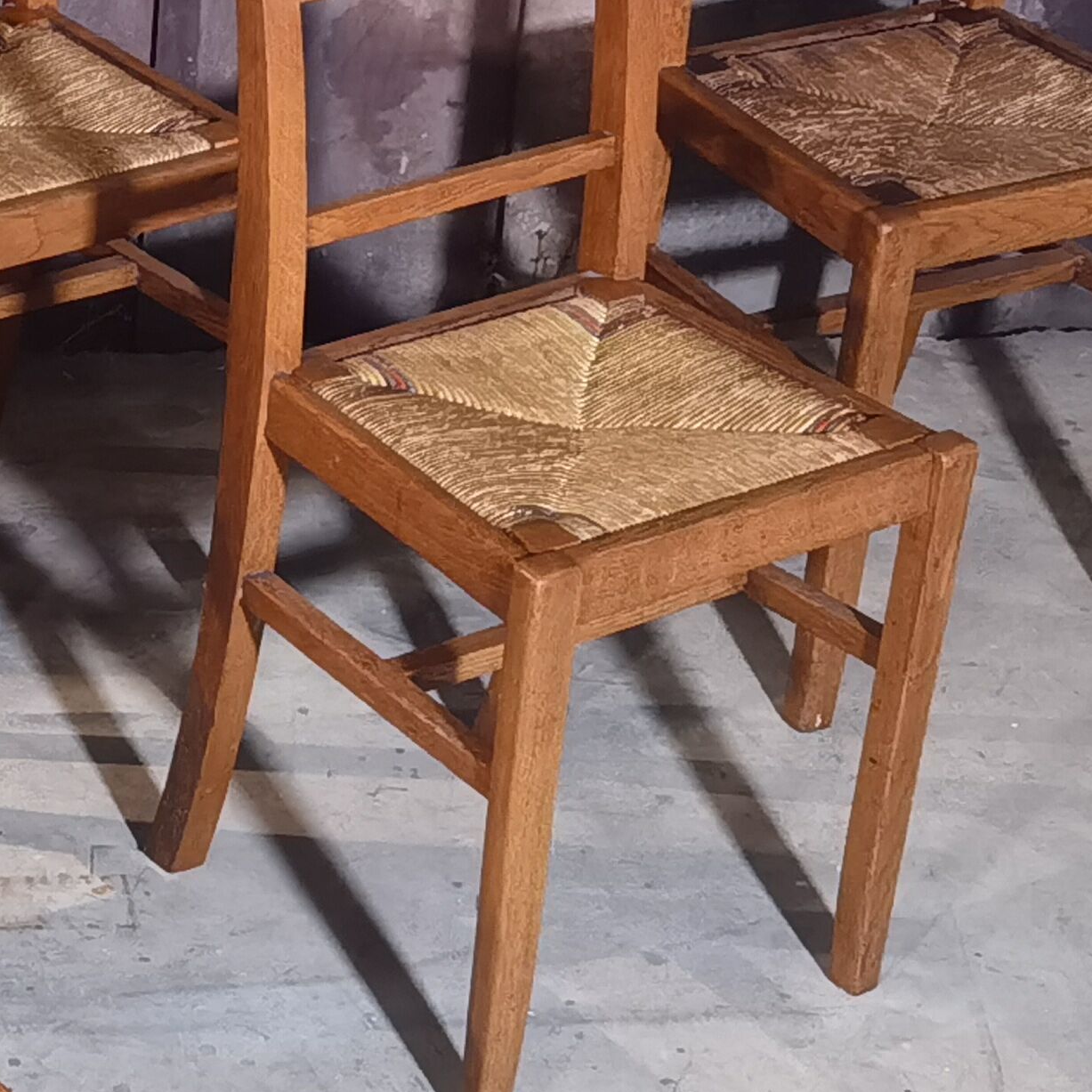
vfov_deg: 14.8
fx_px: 4211
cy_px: 654
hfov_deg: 14.1
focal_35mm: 118
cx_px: -400
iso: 500
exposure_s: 1/33.3
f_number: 1.9
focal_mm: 6.71
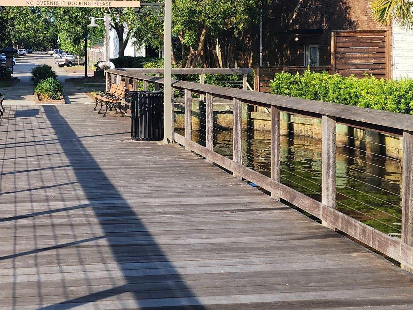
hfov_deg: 33.2
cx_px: 111
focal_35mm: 57
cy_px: 46
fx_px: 680
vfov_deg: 25.1
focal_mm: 6.4
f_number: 1.8
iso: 12
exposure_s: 1/474
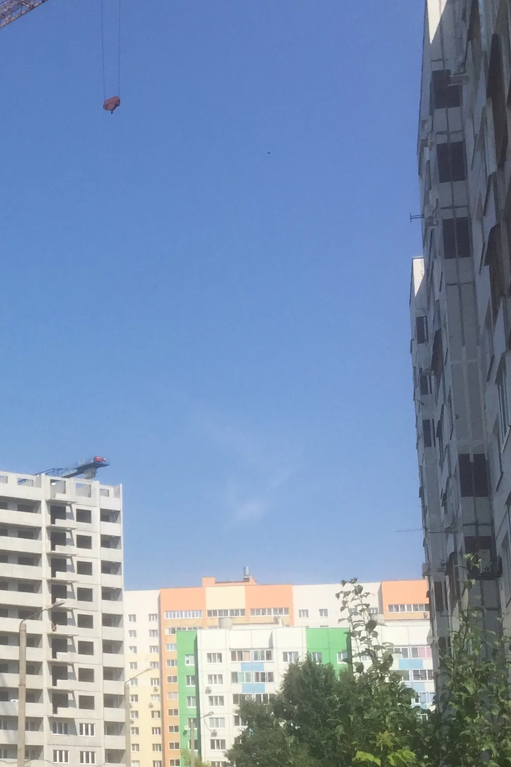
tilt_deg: +13.2
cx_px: -141
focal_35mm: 66
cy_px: 497
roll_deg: -2.2
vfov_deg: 30.3
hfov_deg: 19.2
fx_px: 1406
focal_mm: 4.15
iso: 32
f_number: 2.2
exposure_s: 1/2639
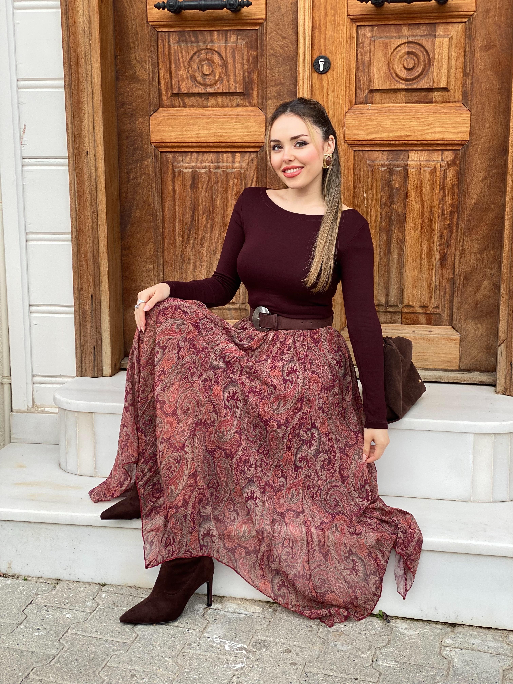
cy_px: 342
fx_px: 1028
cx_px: 256
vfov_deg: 36.8
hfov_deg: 28.0
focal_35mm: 52
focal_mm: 6
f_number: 2
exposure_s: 1/122
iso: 20
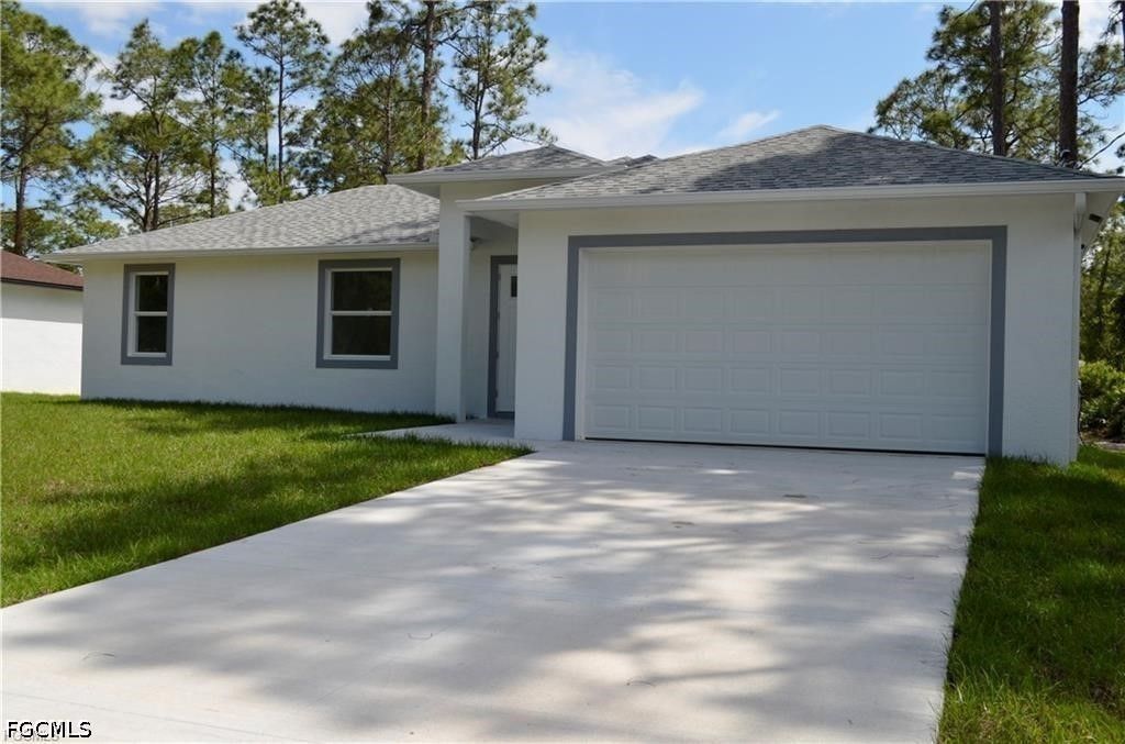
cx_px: 562
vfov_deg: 36.7
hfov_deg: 53.3
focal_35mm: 36
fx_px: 1122
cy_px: 372
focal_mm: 24
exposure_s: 1/250
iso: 100
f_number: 8
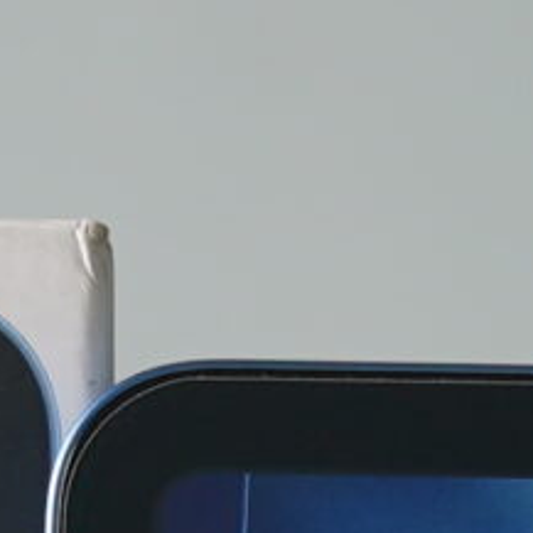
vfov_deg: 3.4
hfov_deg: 3.5
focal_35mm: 501
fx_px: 8728
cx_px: 216
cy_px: 1469
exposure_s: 1/100
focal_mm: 50
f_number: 3.5
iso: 320
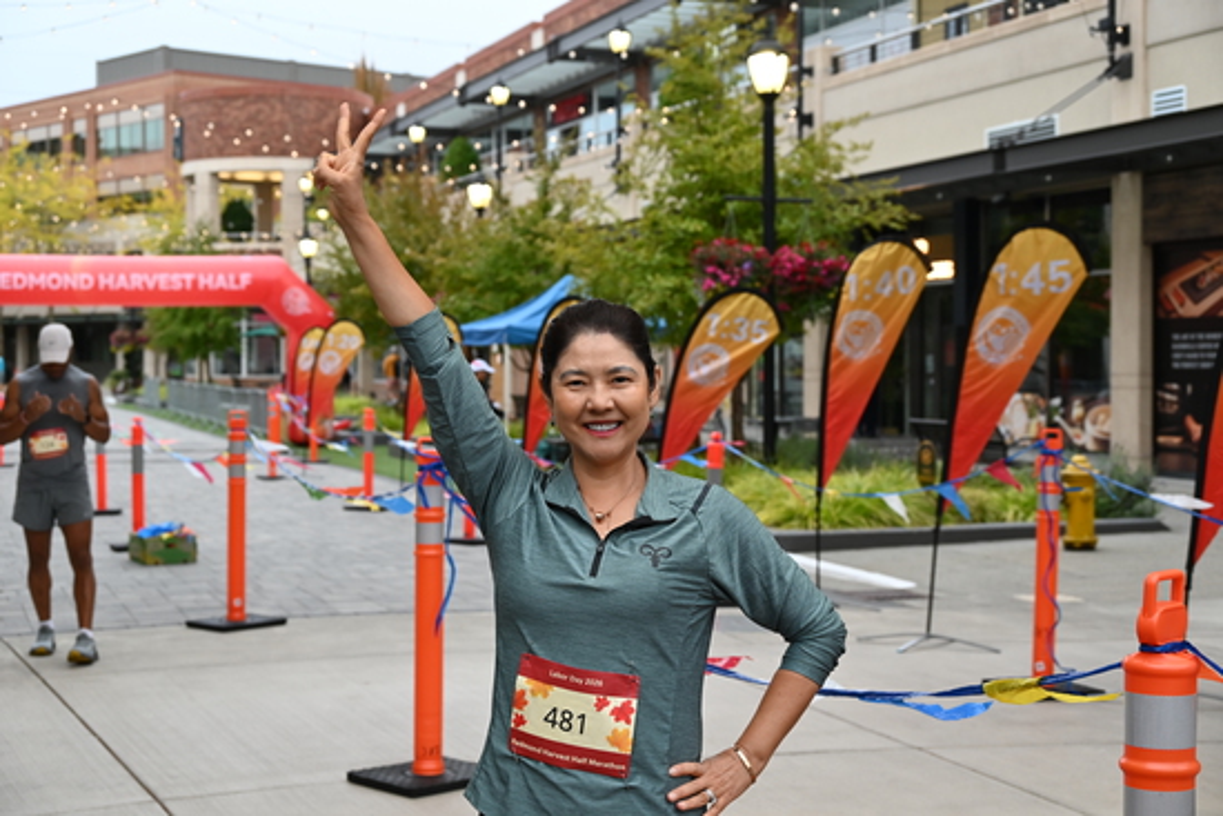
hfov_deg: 36.2
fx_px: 1869
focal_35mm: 55
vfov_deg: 24.6
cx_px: 612
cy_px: 408
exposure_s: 1/125
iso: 800
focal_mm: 55
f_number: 5.6
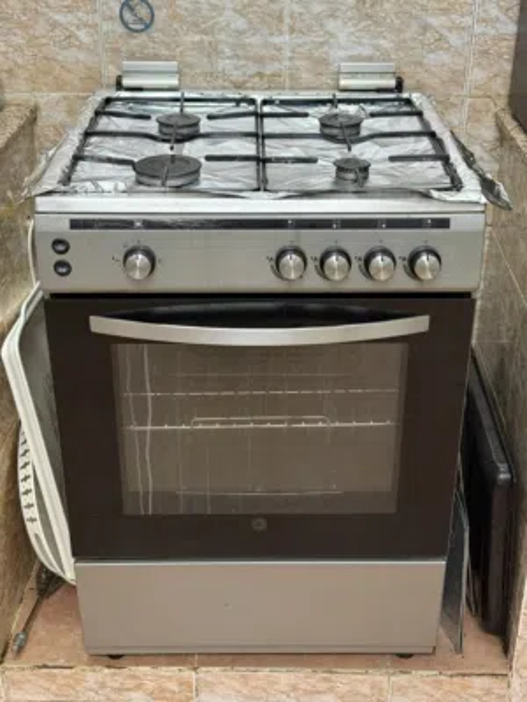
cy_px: 351
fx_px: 974
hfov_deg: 30.3
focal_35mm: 48
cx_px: 264
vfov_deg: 39.7
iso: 320
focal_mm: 6.76
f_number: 1.78
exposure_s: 1/33
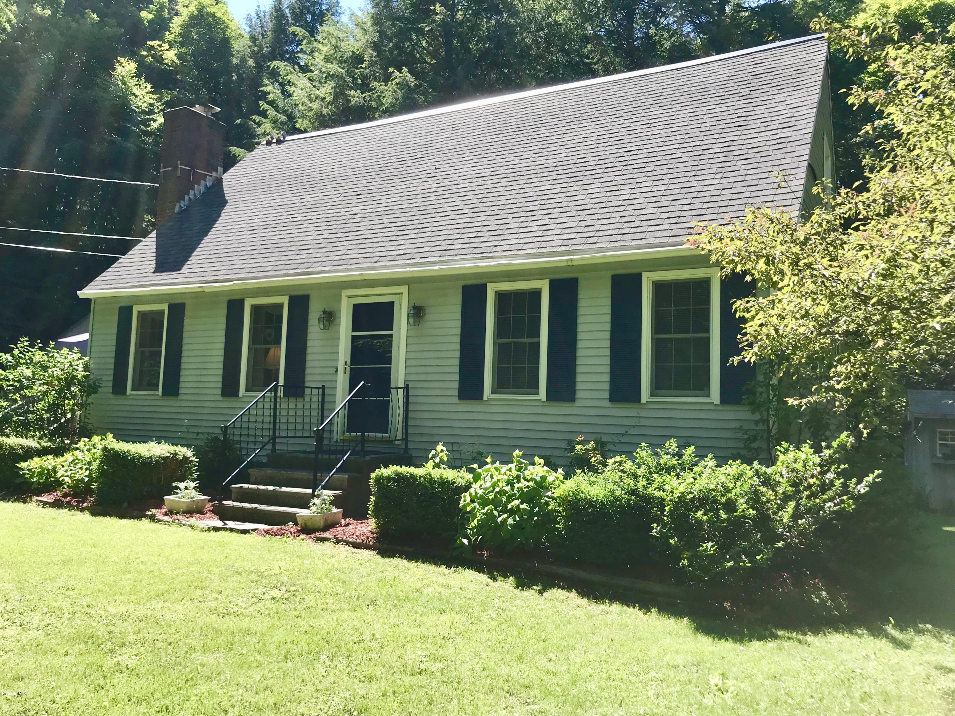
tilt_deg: +4.5
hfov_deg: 63.4
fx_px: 772
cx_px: 478
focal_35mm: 28
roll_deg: -2.4
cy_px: 358
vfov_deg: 49.7
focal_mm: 3.99
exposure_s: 1/894
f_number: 1.8
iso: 20
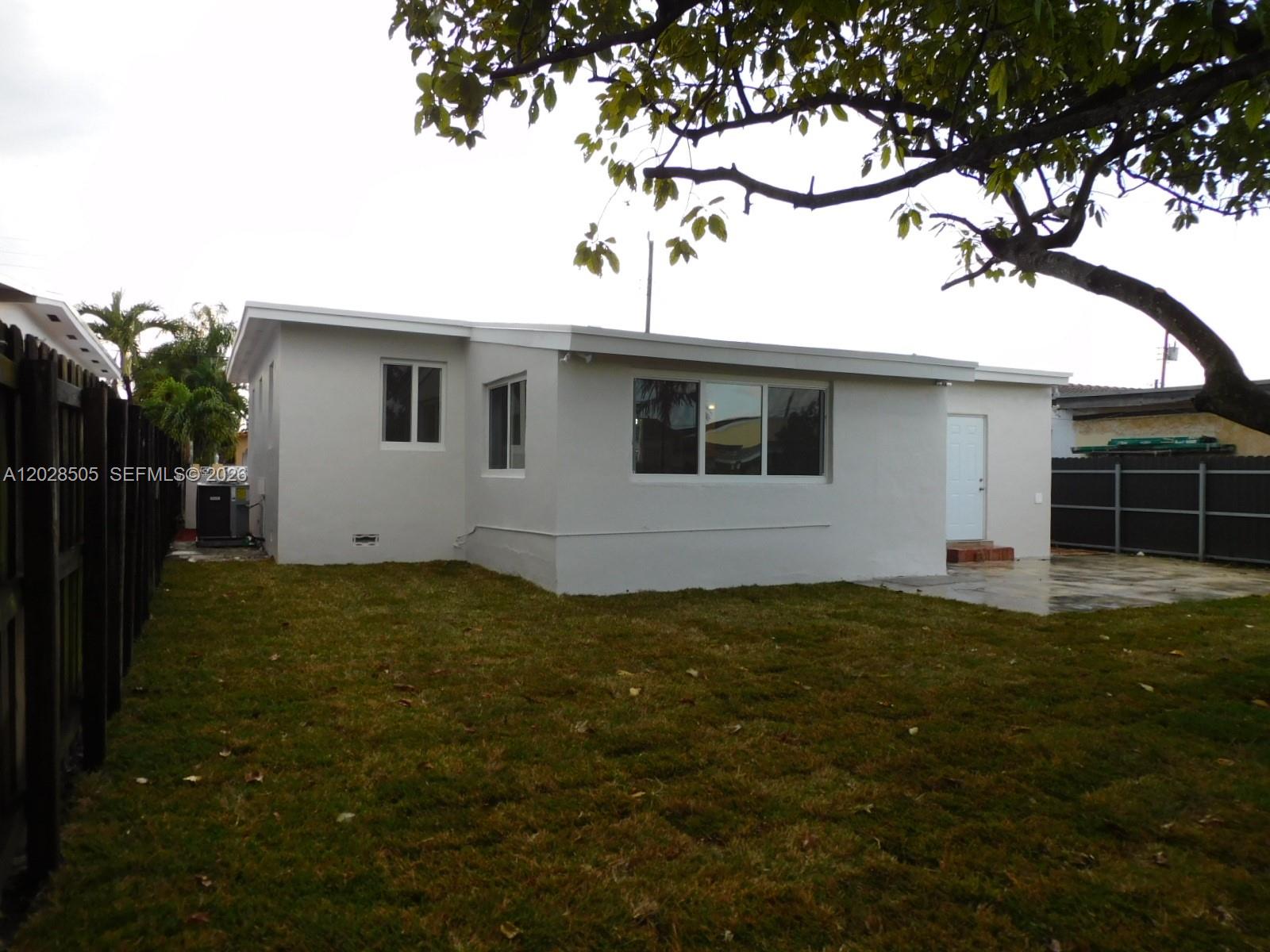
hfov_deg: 71.6
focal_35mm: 24
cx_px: 635
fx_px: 881
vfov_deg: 56.8
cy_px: 476
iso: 125
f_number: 3.3
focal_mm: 4.3
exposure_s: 1/320
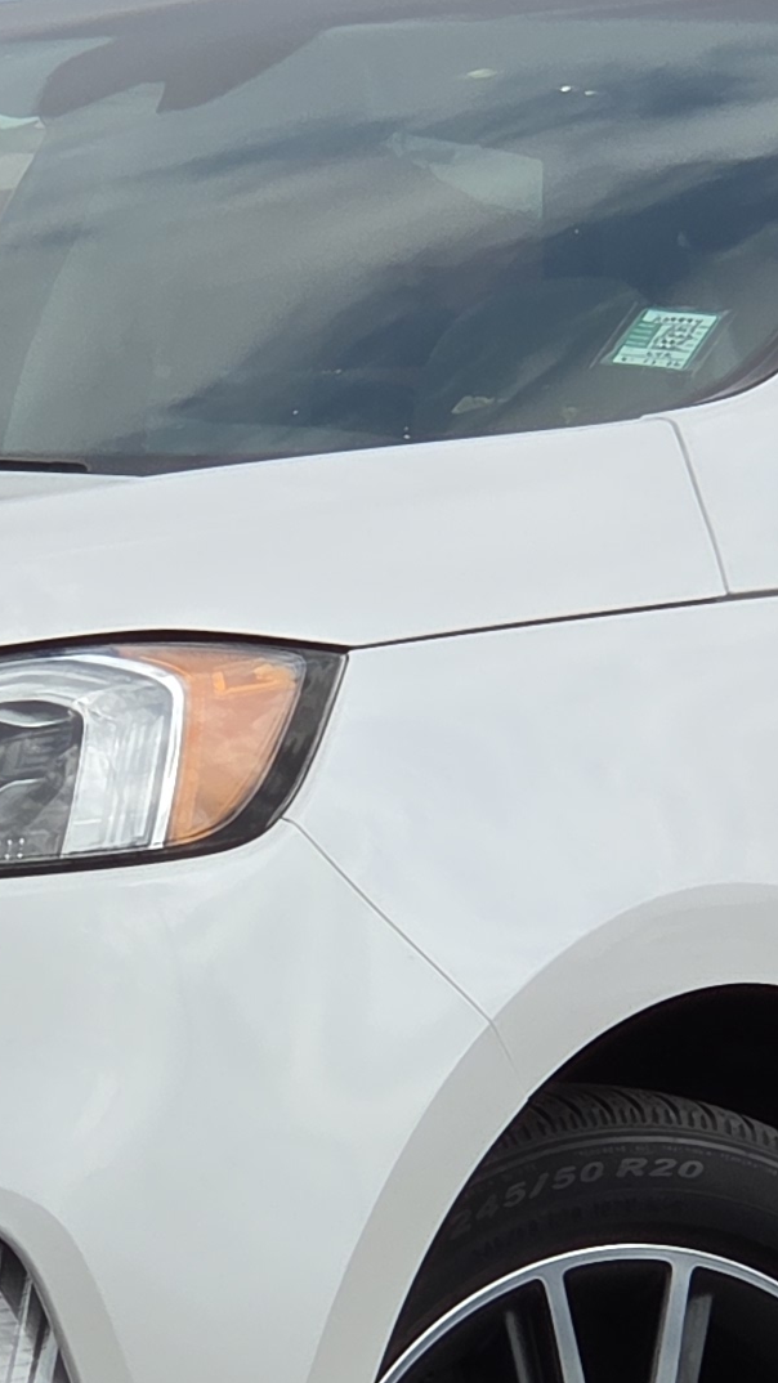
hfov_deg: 4.3
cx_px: 249
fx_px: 10270
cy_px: 896
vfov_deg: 7.7
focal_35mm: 280
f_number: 2.4
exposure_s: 1/1205
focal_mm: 7
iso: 25
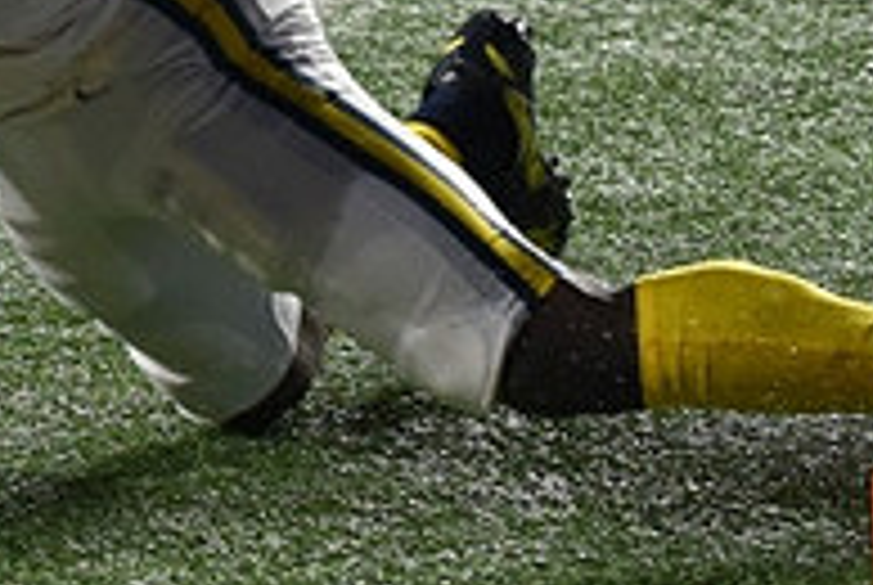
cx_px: 122
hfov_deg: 9.8
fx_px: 5076
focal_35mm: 209
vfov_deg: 6.5
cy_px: -241
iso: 1600
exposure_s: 1/1000
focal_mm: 70
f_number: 2.8
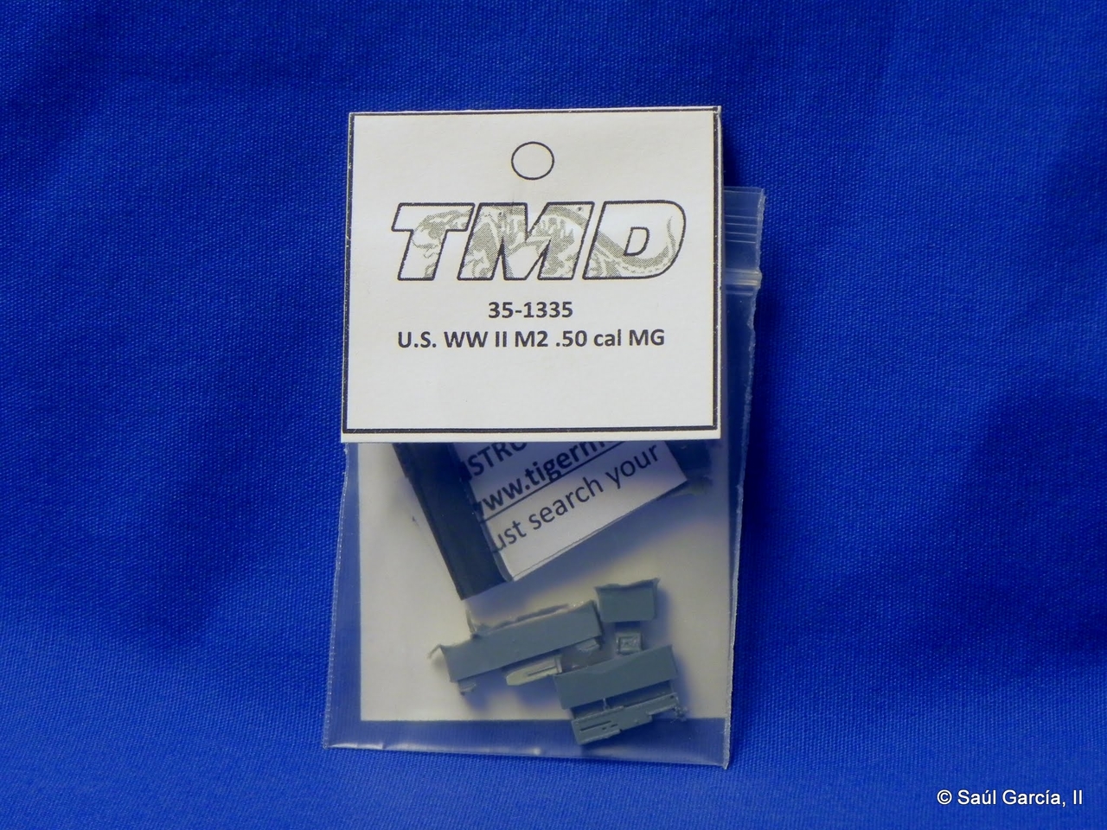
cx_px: 554
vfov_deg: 12.7
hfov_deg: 16.8
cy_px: 415
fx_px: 3742
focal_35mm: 117
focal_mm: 20.8
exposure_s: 1/30
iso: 337
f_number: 4
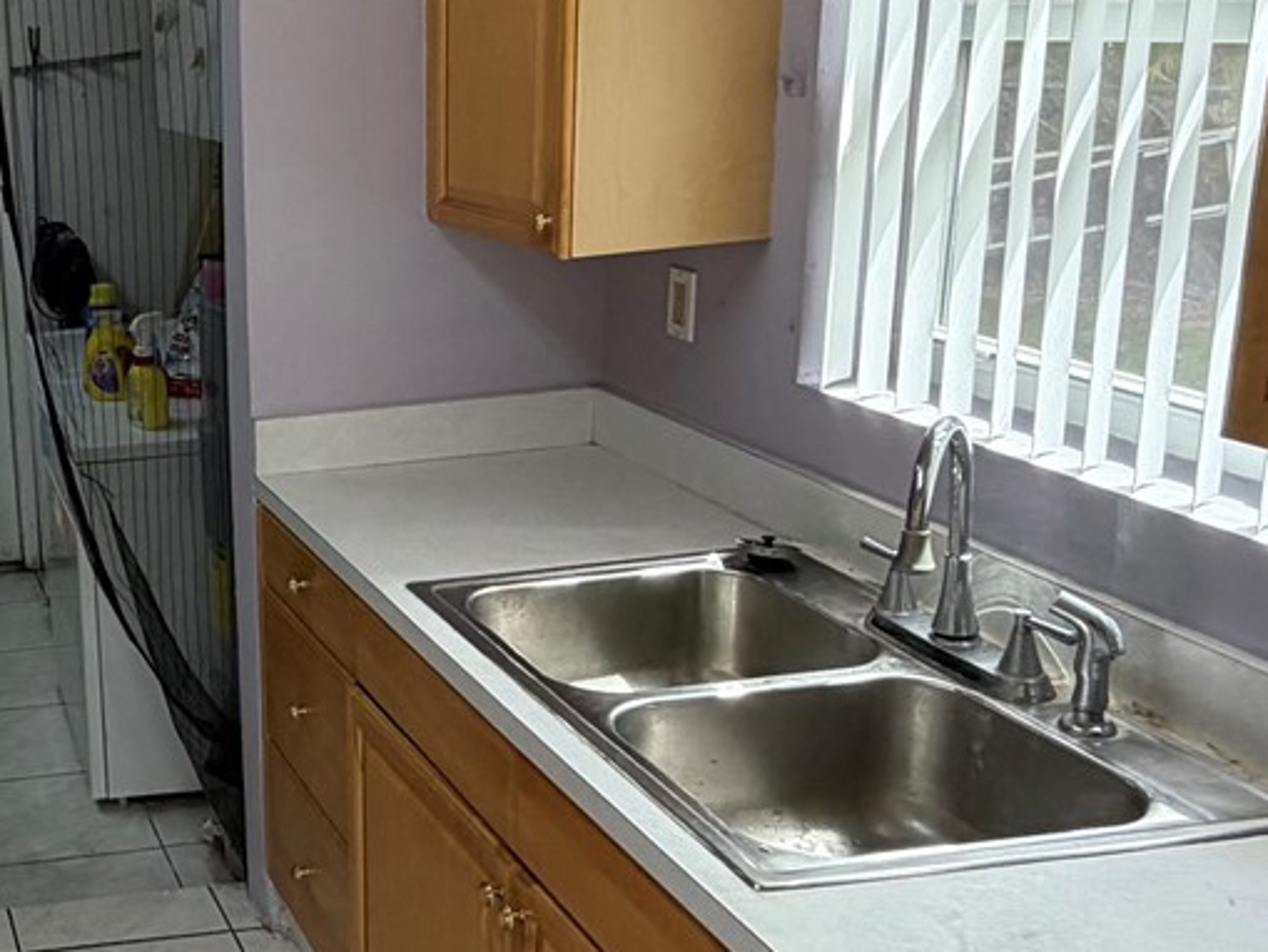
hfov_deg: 36.9
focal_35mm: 44
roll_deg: +5.0
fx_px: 1612
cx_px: -92
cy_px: 461
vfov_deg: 32.9
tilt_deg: -14.2
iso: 160
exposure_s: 1/120
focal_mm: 2.22
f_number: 2.2
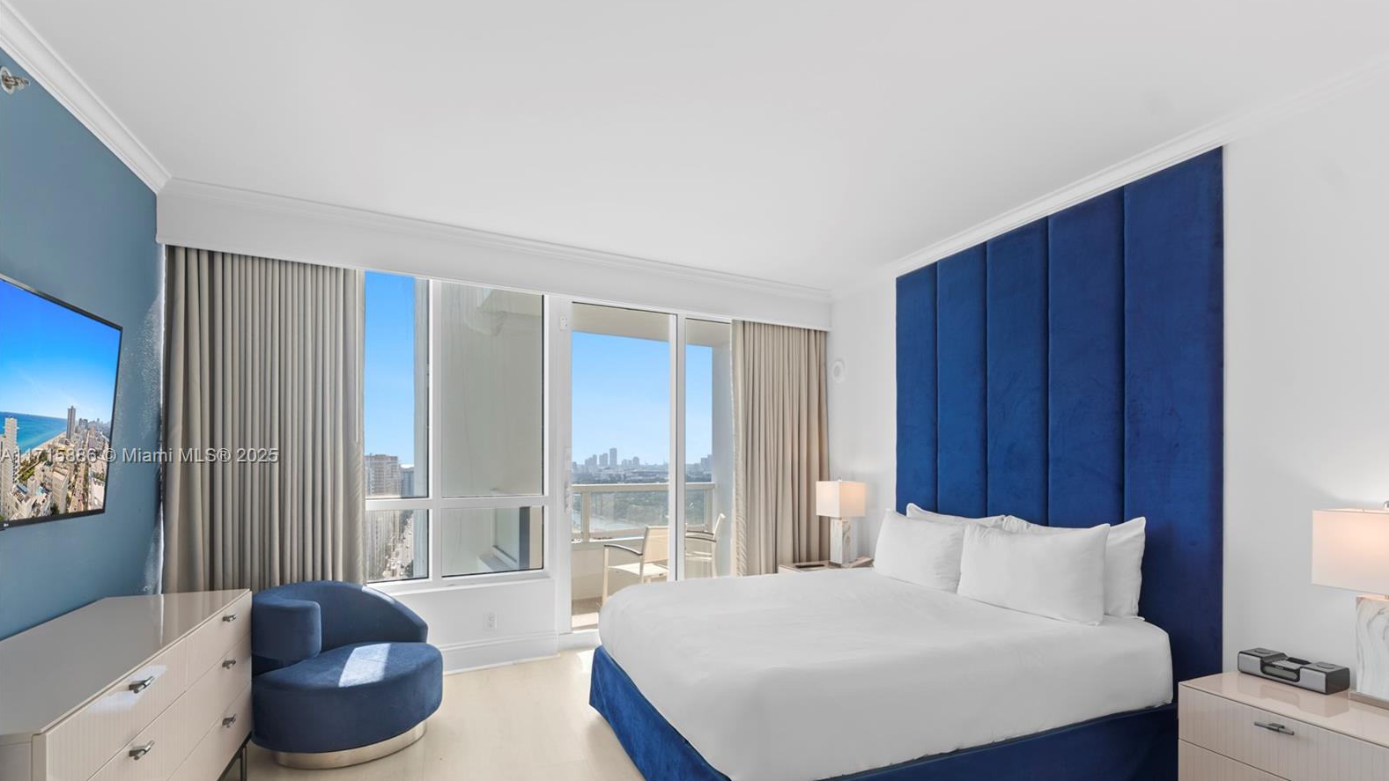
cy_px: 457
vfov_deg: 63.5
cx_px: 701
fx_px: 626
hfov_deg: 95.9
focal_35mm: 17
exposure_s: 1/20
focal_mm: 16
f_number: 4.5
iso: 160
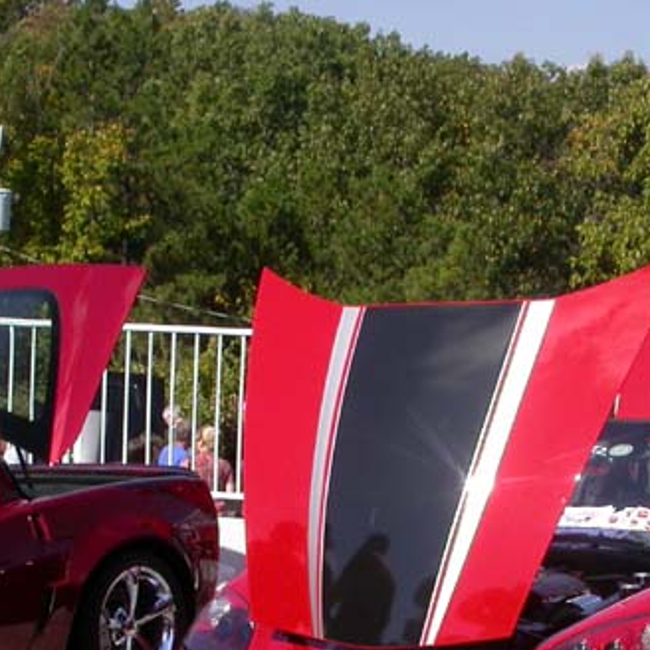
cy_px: 531
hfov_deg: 21.0
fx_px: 1742
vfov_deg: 20.9
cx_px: 470
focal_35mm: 82
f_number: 7.5
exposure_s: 1/343
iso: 100
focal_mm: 7.85
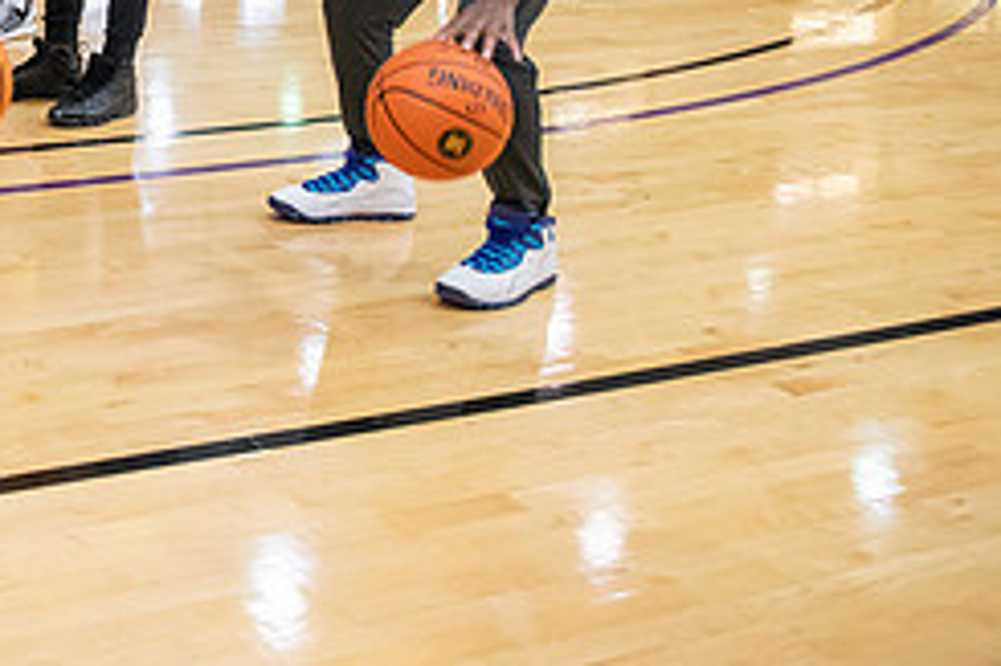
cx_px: -127
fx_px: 1778
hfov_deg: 28.3
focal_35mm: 64
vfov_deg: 20.4
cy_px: -43
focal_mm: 27
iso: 3200
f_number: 3.5
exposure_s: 1/200
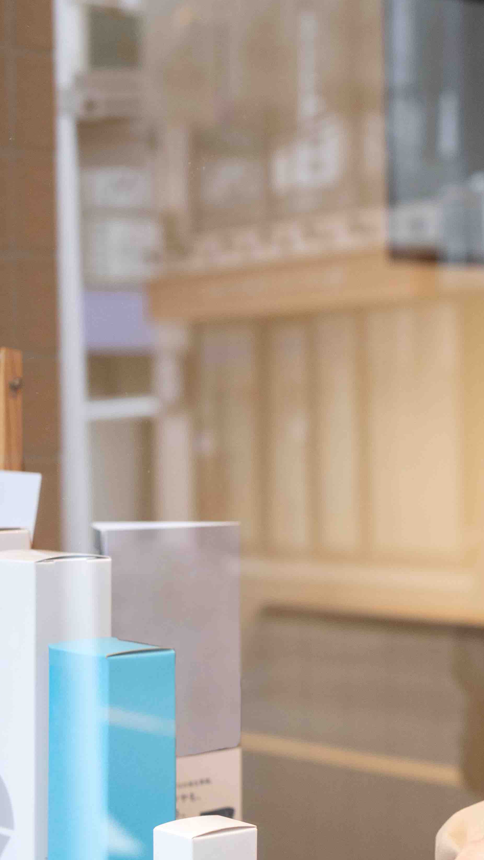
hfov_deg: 12.6
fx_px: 2030
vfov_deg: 23.9
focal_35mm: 89
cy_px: 428
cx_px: 814
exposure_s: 1/250
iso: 1000
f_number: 4
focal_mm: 35
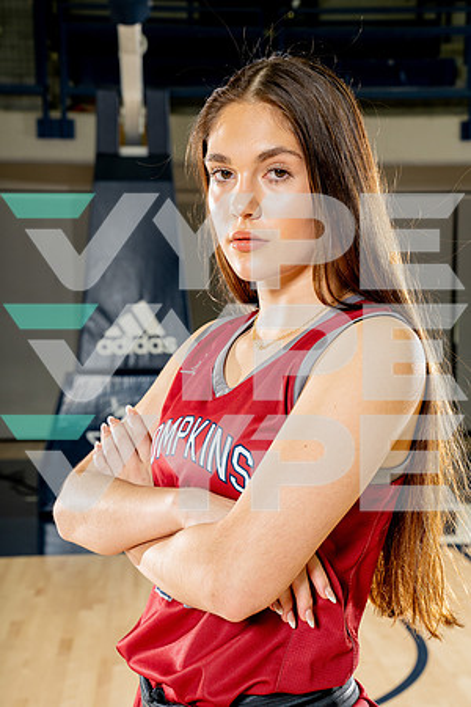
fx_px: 1217
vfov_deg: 32.4
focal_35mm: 62
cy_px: 354
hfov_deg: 21.9
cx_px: 236
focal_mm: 62
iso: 640
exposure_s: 1/250
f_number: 8
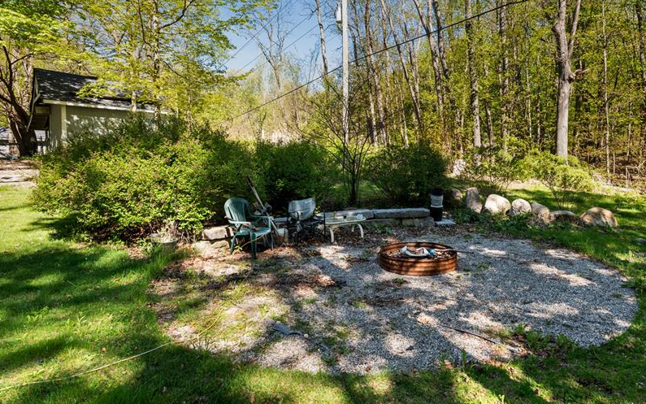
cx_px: 401
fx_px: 370
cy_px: 176
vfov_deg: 57.1
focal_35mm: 21
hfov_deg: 80.9
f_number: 8
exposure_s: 1/160
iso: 250
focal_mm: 16
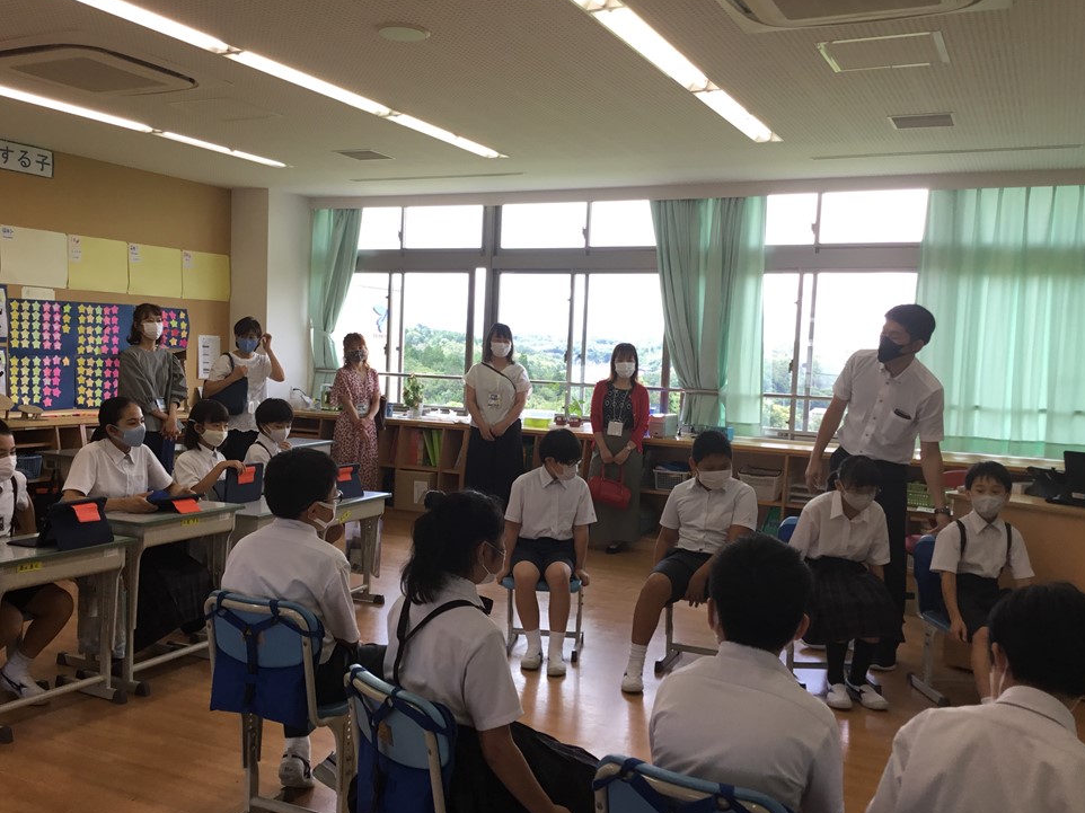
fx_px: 1034
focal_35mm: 33
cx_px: 523
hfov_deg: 55.4
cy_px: 422
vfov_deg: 42.9
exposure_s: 1/120
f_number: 2.4
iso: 40
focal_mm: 3.3
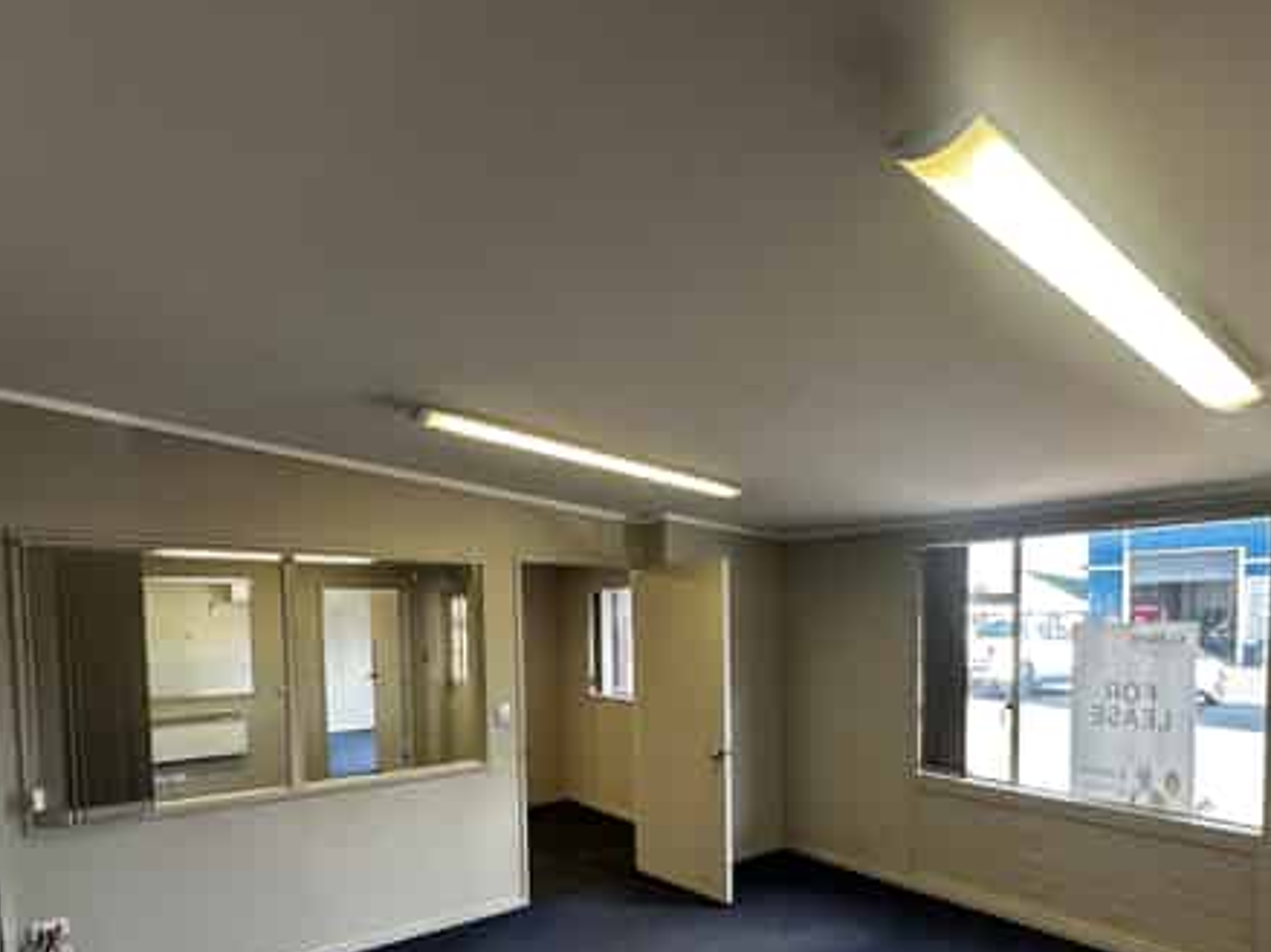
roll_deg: +0.6
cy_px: 658
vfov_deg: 61.4
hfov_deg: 78.0
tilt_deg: -3.7
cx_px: 767
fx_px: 771
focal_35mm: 21
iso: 80
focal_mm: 2.22
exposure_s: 1/100
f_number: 2.2
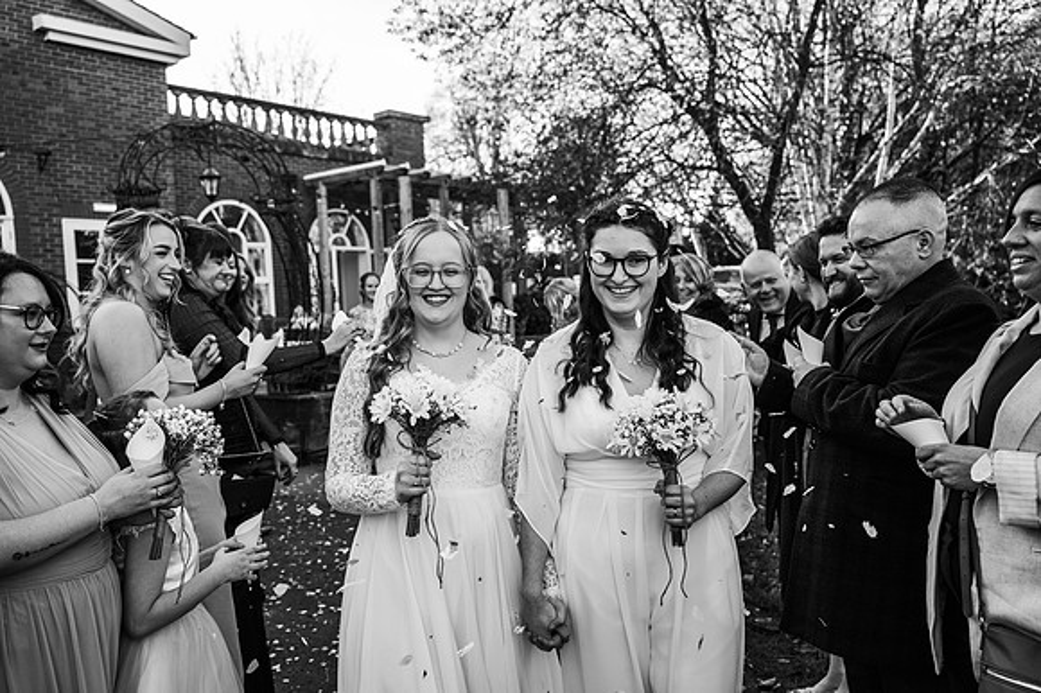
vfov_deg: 43.6
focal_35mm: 30
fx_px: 867
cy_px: 346
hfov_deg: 62.0
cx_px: 520
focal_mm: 30
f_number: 4
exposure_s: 1/640
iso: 450
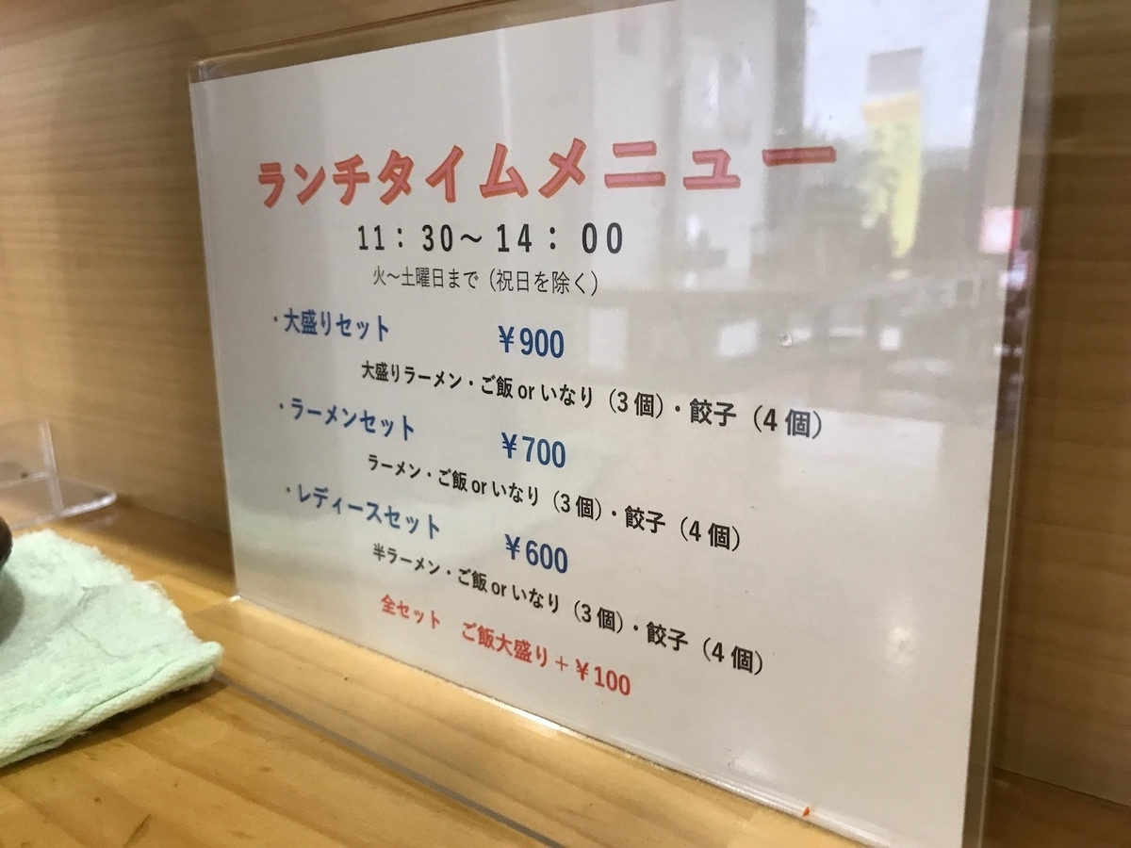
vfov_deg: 49.7
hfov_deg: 63.4
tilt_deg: -12.7
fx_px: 915
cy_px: 424
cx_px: 566
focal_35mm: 28
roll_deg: +1.8
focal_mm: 3.99
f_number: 1.8
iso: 40
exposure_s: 1/30
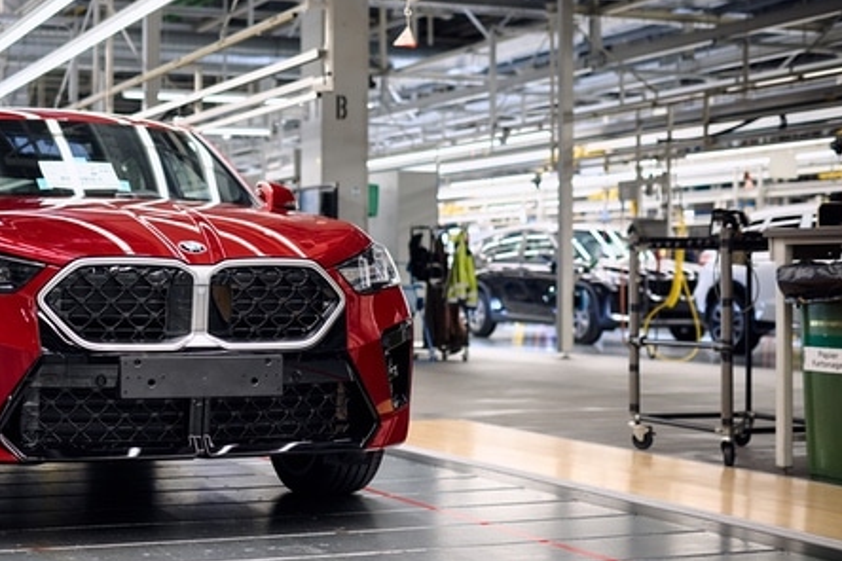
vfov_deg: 21.6
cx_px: 148
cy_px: 287
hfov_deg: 31.0
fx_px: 1473
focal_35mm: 63
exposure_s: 1/200
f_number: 2
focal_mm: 35
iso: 140
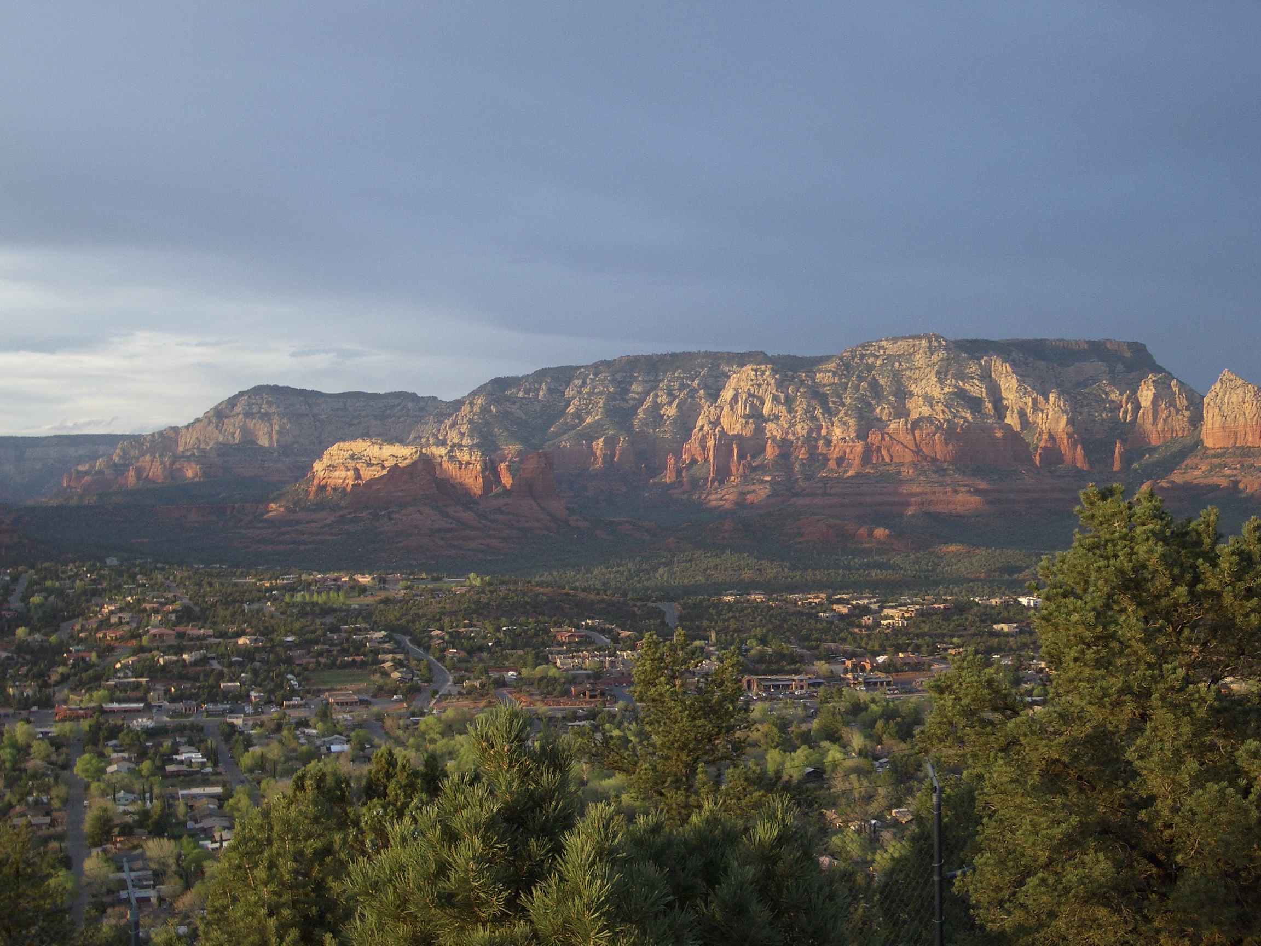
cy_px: 473
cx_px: 630
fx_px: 1785
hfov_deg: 38.9
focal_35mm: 49
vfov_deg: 29.7
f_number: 3.1
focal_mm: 8.2
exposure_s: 1/100
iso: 50
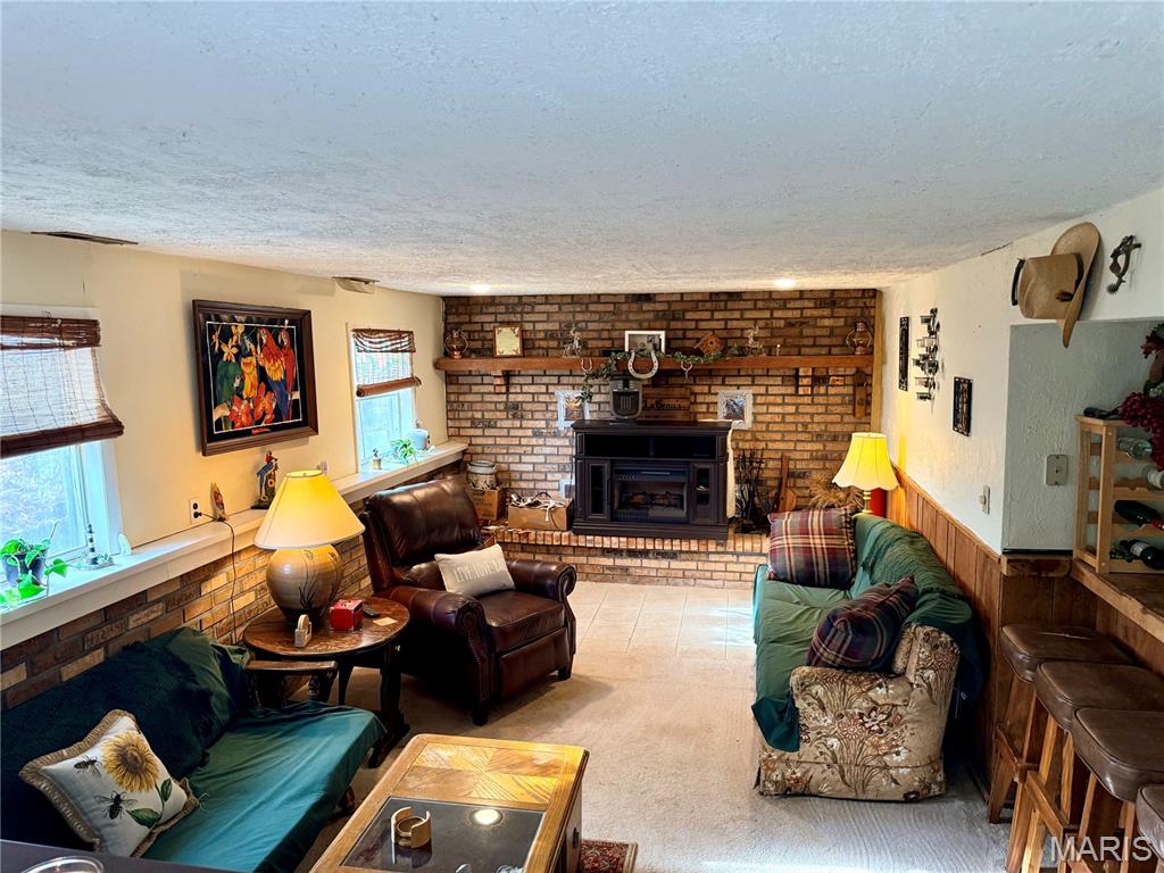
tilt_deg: -6.7
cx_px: 582
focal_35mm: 24
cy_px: 436
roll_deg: +1.7
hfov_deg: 71.6
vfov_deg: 56.8
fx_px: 807
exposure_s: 1/120
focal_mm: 6.76
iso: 320
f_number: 1.78
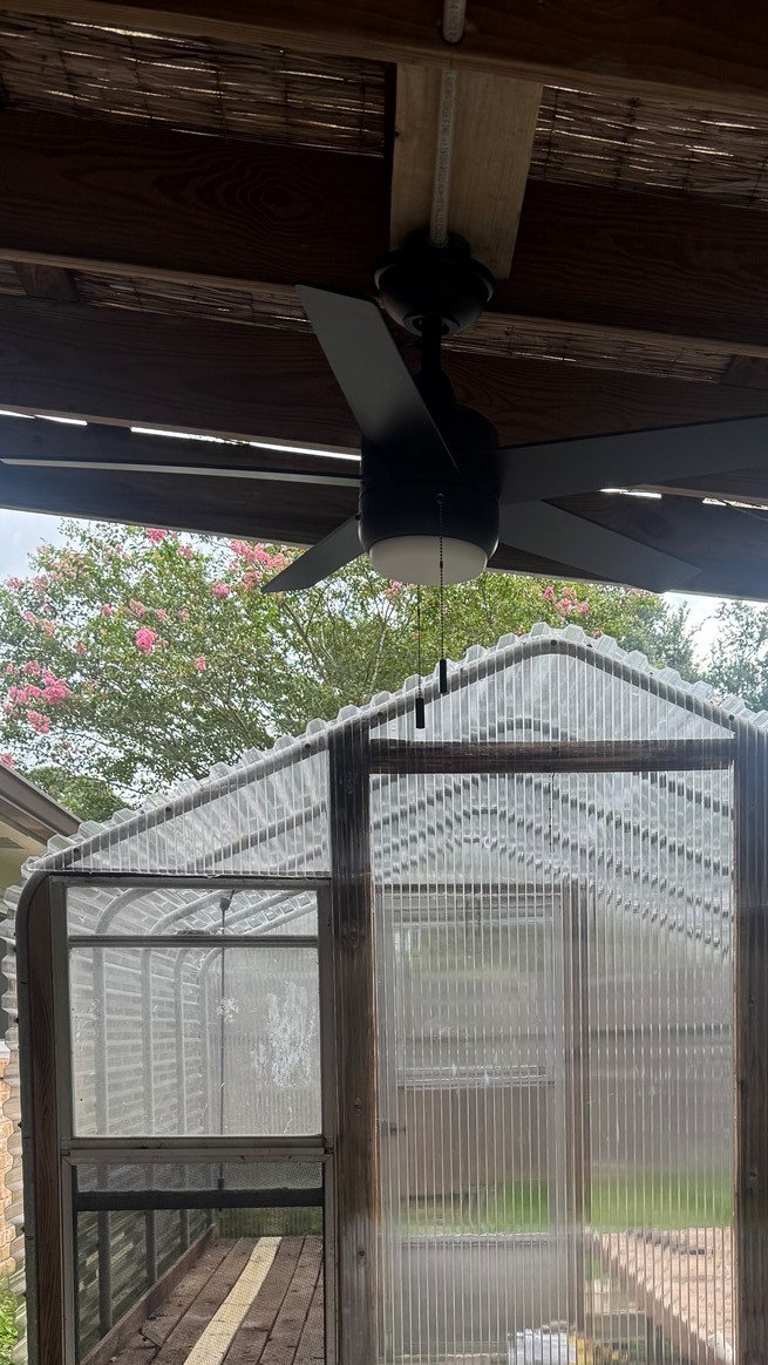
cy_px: 1146
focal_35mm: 46
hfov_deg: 25.9
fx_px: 1665
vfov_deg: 42.0
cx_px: 497
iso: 80
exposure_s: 1/615
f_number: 1.78
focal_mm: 6.76
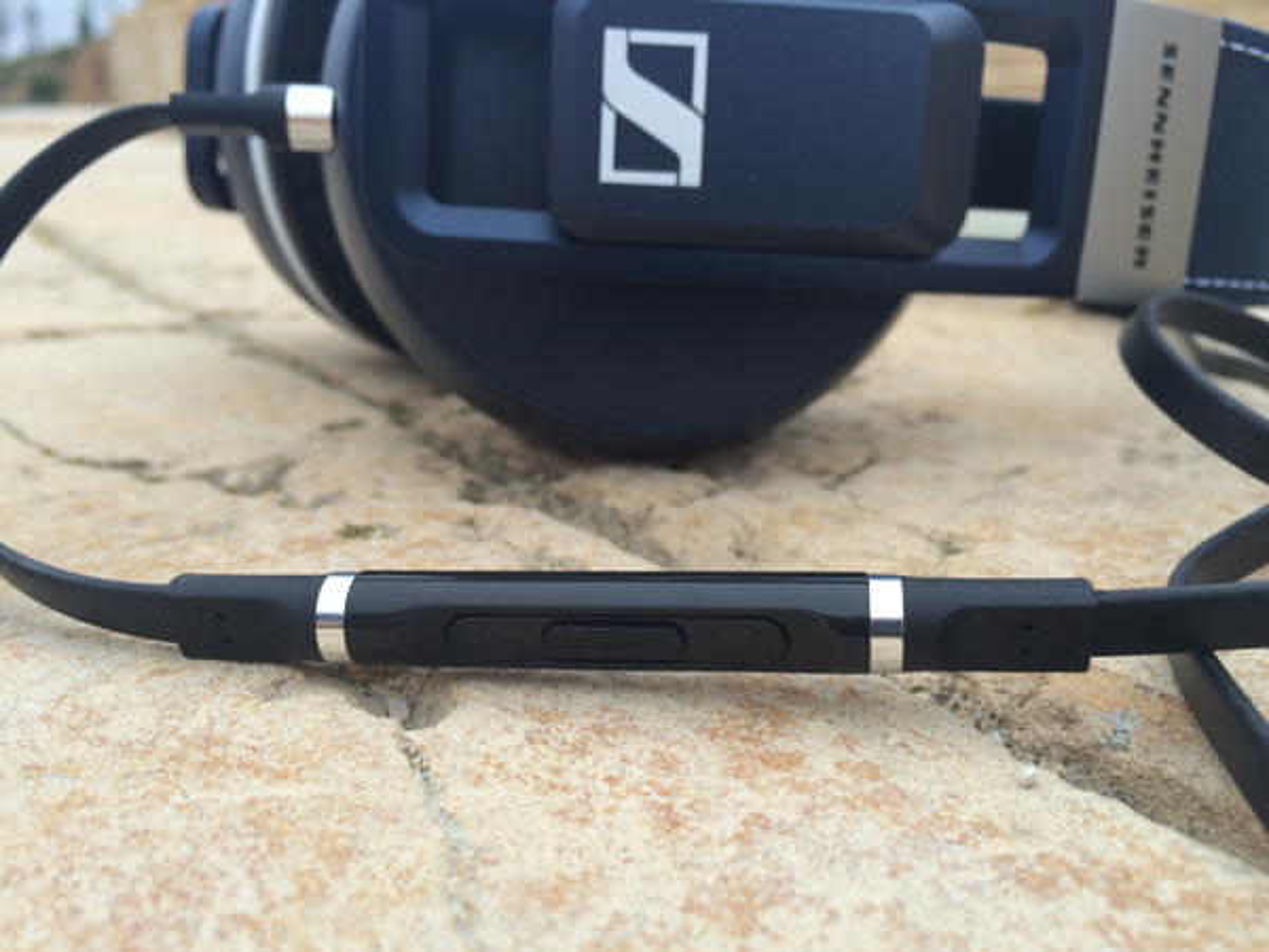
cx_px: 634
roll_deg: +1.4
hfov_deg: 61.7
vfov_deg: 48.2
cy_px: 476
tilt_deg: -16.9
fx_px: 1063
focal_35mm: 29
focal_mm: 4.15
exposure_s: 1/167
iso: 32
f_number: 2.2
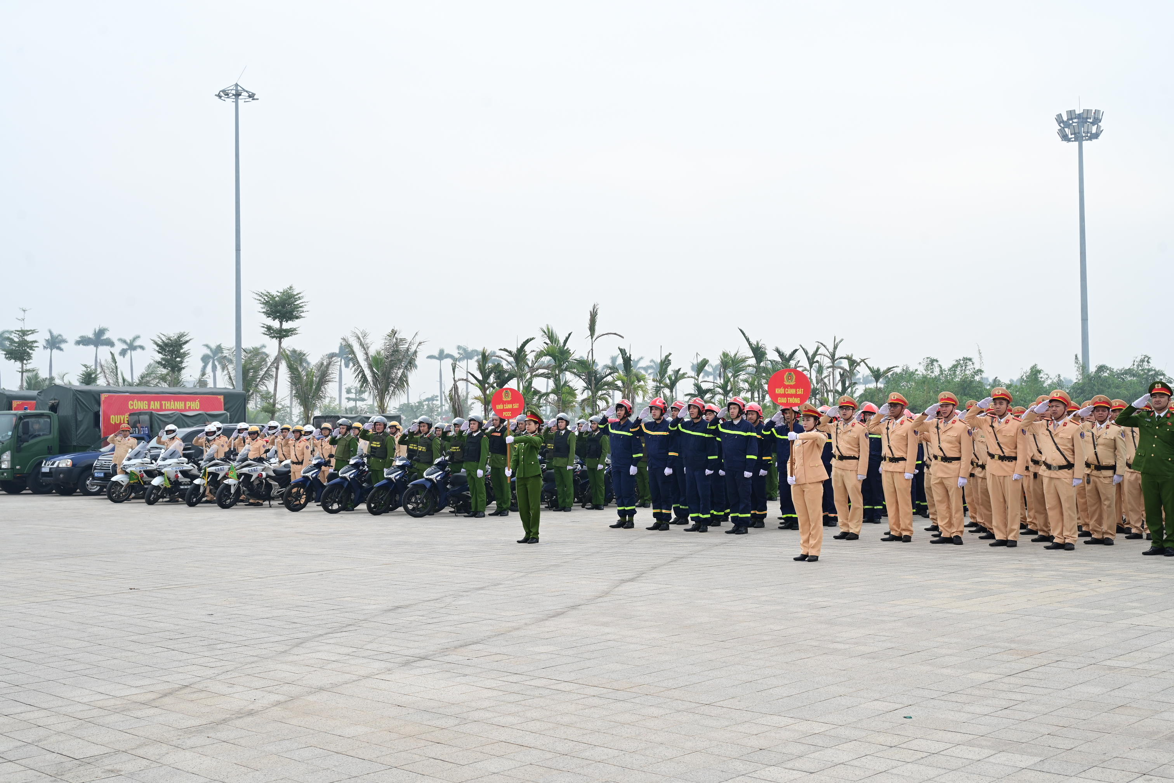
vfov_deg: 33.4
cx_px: 587
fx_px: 1304
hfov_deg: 48.5
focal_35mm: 40
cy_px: 392
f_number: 8
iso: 160
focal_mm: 40
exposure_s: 1/160
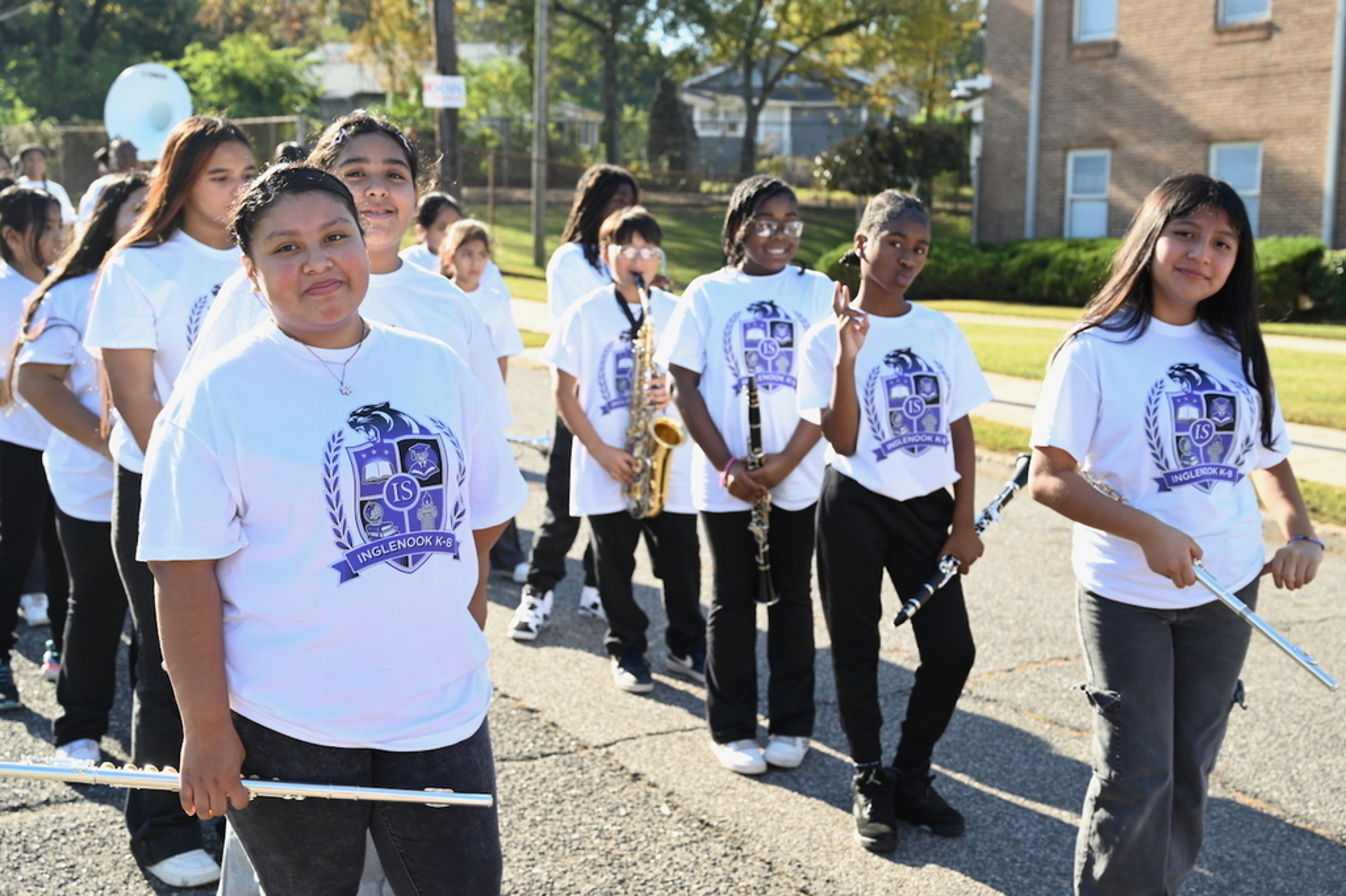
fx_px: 1570
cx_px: 673
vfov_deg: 31.9
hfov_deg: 46.4
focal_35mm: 42
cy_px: 448
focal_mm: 42
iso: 200
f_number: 5
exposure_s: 1/250
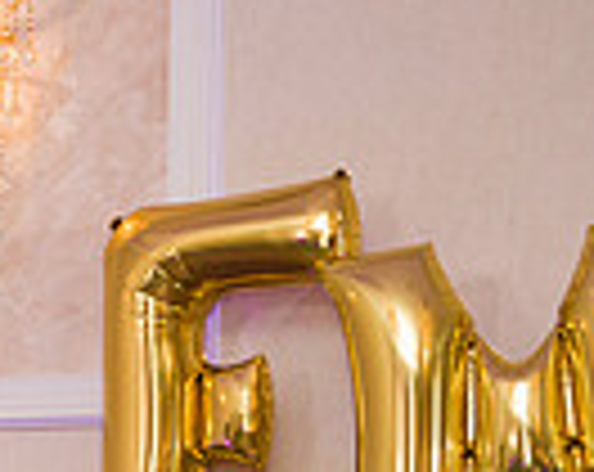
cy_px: 805
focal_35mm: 182
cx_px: -342
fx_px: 3192
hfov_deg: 10.2
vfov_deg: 8.2
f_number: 3.2
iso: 1250
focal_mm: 44
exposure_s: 1/200
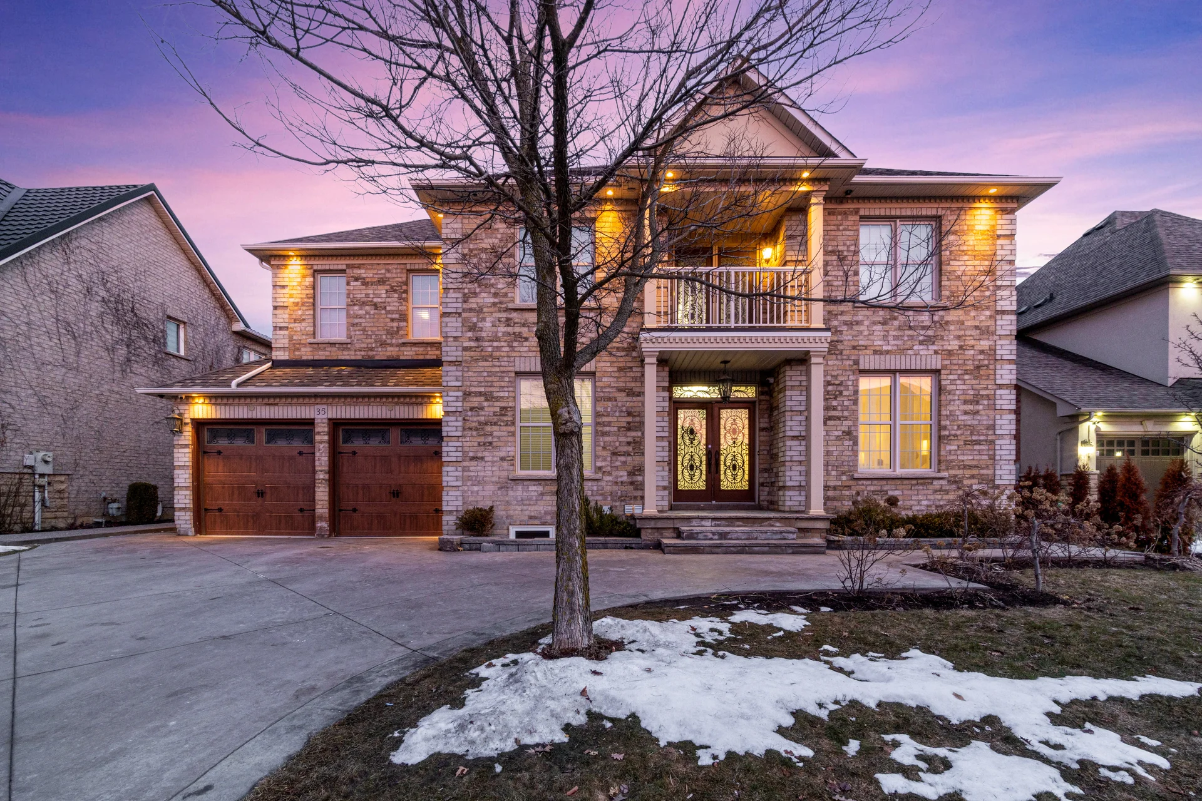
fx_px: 501
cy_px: 400
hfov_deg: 100.4
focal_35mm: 15
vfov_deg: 77.3
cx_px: 601
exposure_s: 1/2
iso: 160
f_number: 13
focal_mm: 10
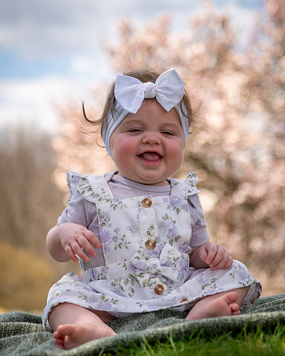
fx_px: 1149
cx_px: 167
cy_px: 134
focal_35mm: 109
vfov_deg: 17.6
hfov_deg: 14.1
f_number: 2.8
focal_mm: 62
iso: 400
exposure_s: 1/8000
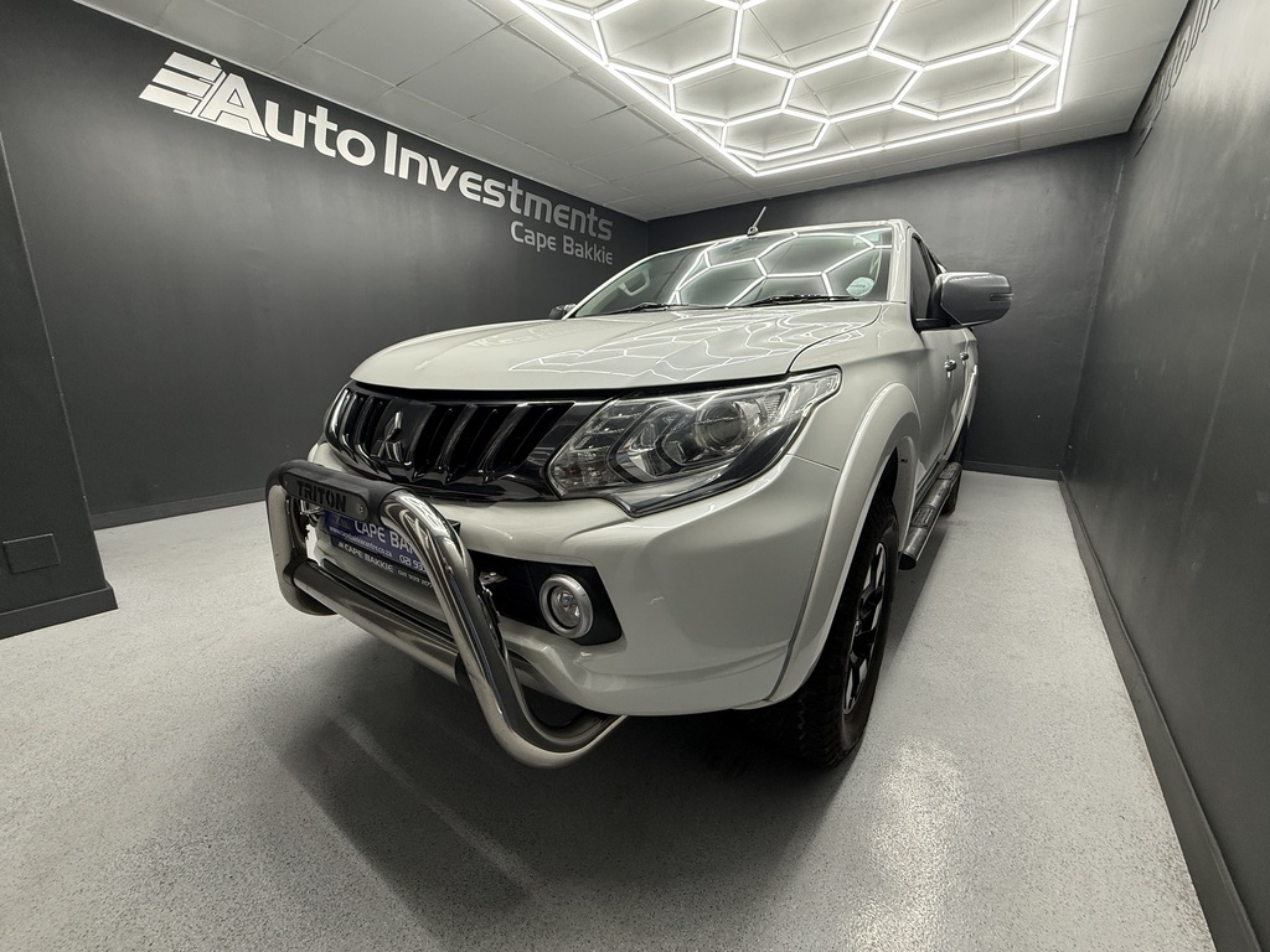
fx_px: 514
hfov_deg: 102.1
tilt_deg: -11.2
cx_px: 635
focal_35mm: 14
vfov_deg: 85.7
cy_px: 476
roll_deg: +0.1
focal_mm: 2.22
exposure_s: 1/100
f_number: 2.2
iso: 160
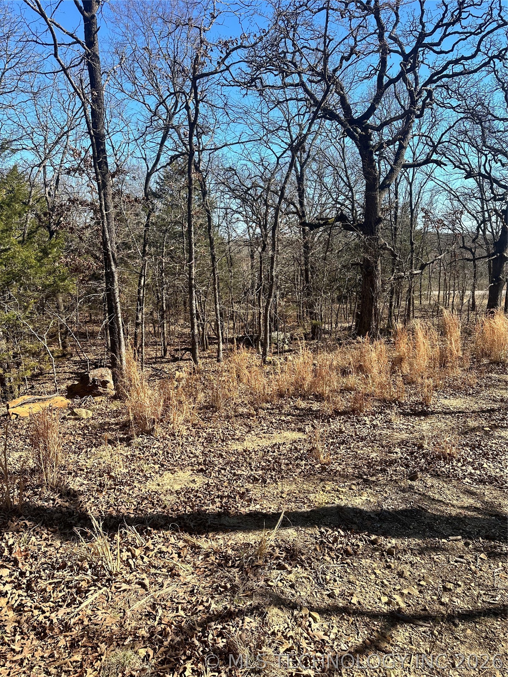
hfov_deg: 56.8
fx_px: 470
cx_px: 254
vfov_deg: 71.6
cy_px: 338
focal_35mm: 24
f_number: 1.78
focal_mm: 6.86
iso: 80
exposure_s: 1/2203
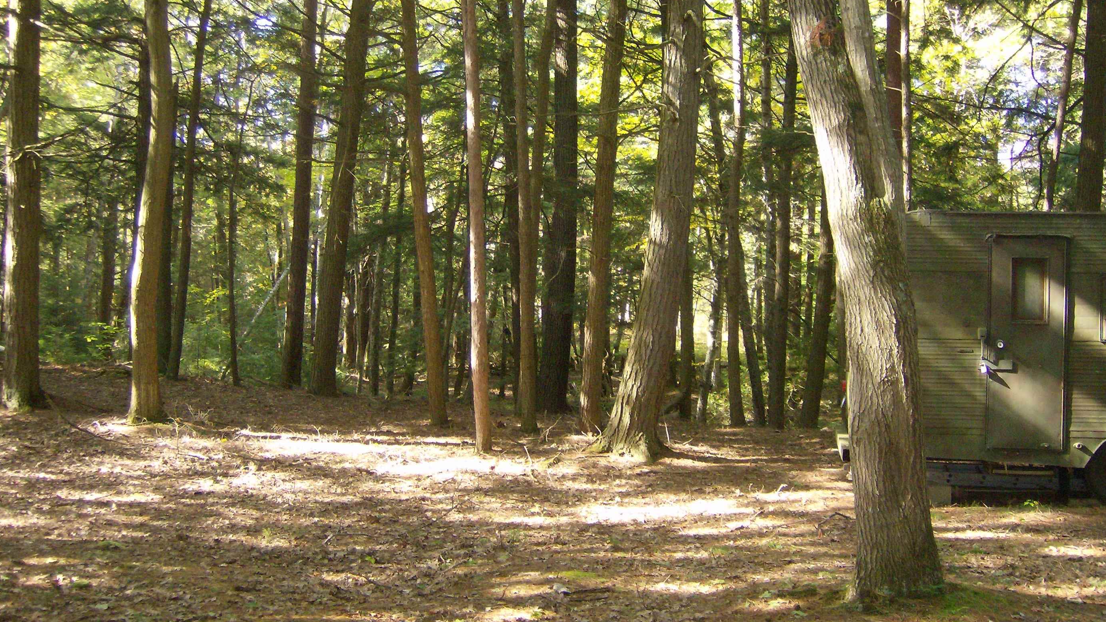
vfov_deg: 29.6
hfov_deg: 50.5
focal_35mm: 40
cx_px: 548
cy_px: 254
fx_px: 1173
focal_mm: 6
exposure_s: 1/60
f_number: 2.8
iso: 200
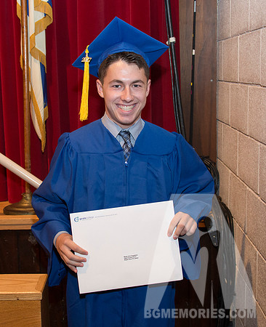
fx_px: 574
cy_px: 156
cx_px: 111
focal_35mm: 59
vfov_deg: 31.8
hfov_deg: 26.1
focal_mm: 35
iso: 2000
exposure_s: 1/80
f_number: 4
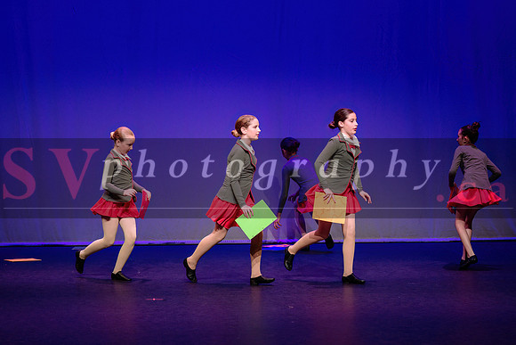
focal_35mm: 155
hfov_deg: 13.2
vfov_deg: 8.9
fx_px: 2224
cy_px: 150
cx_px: 292
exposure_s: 1/500
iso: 1250
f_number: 2.8
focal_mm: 120
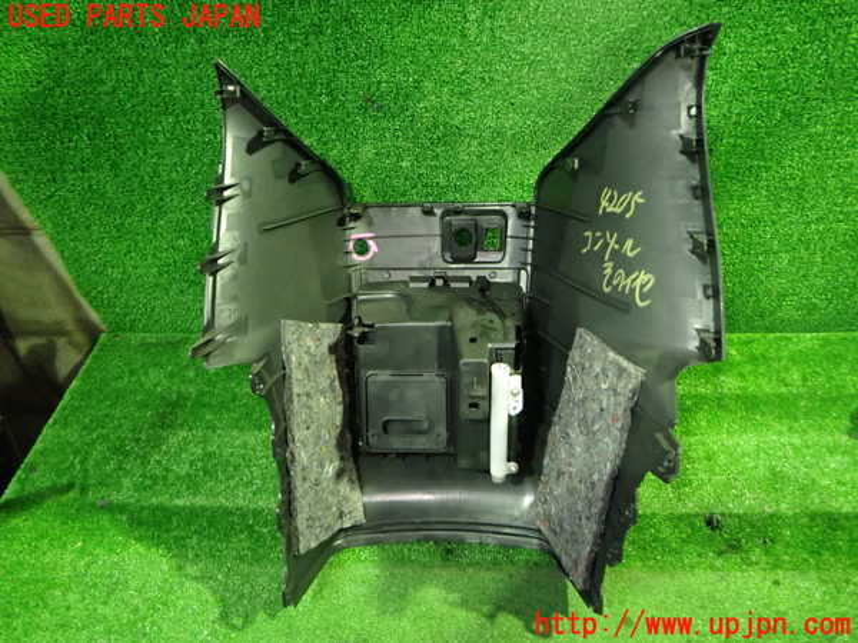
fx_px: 620
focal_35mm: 25
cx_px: 429
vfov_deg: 54.9
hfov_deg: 69.4
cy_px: 322
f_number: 2
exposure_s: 1/25
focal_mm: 4.5
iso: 800
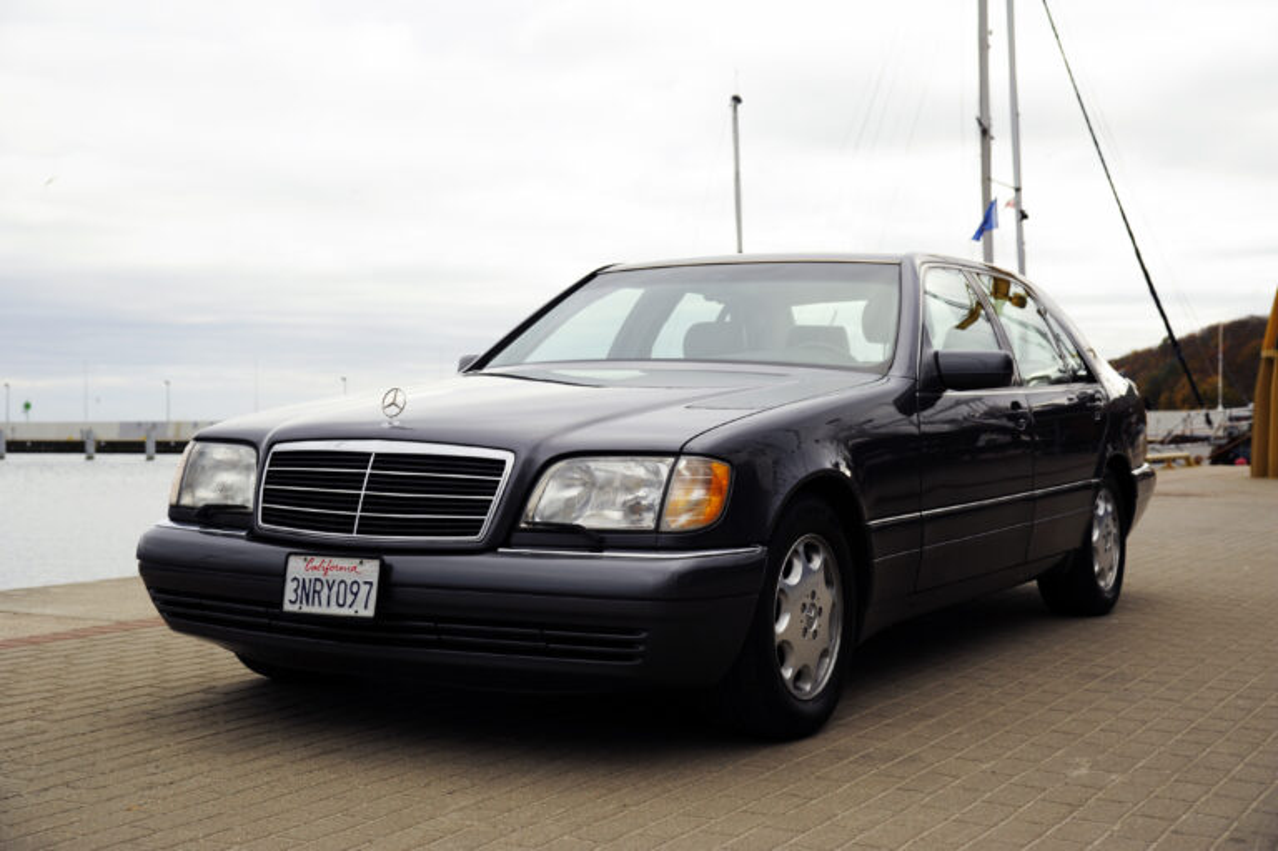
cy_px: 426
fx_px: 1703
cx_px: 639
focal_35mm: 48
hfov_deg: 41.1
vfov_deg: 28.0
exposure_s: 1/640
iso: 250
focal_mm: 48
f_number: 5
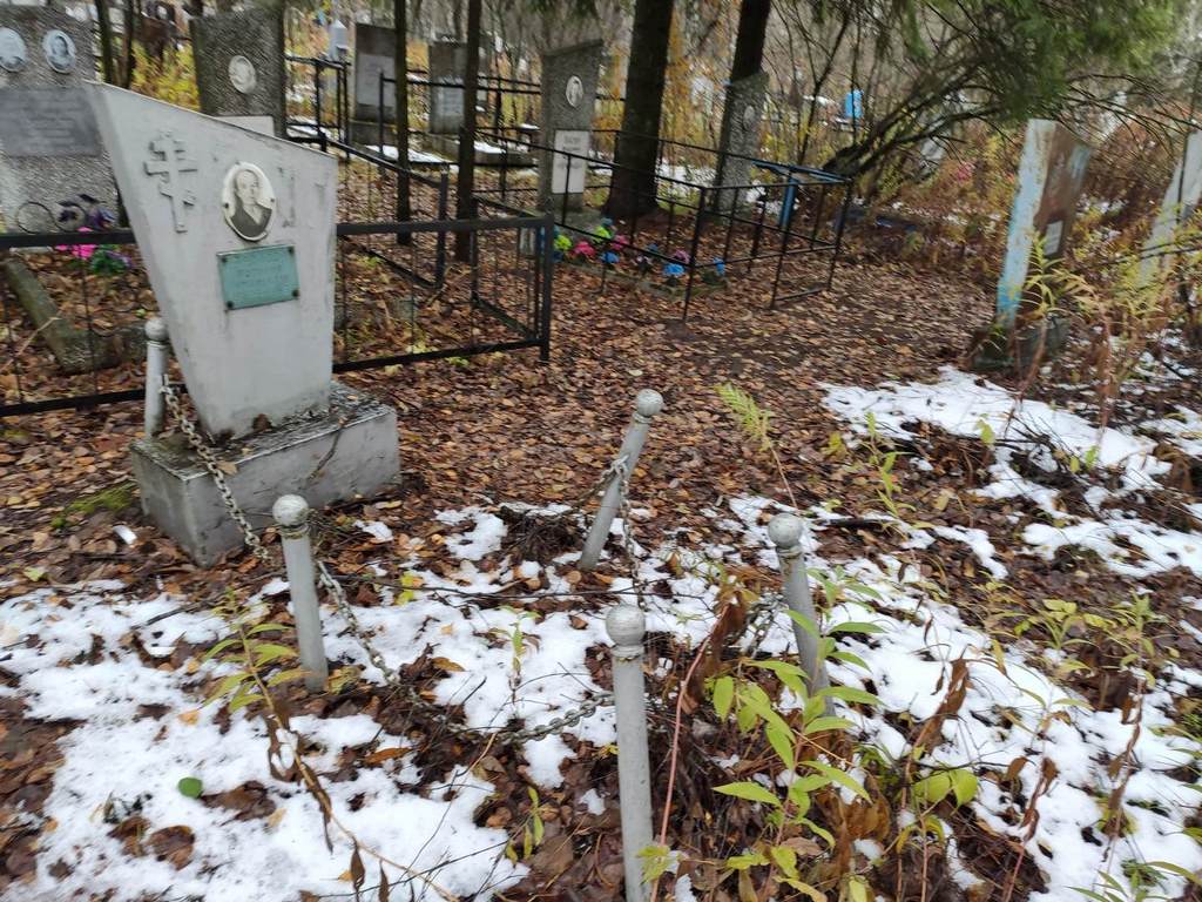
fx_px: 903
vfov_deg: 53.1
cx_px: 601
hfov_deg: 67.3
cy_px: 451
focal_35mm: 26
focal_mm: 4.77
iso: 119
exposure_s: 1/60
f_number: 1.75
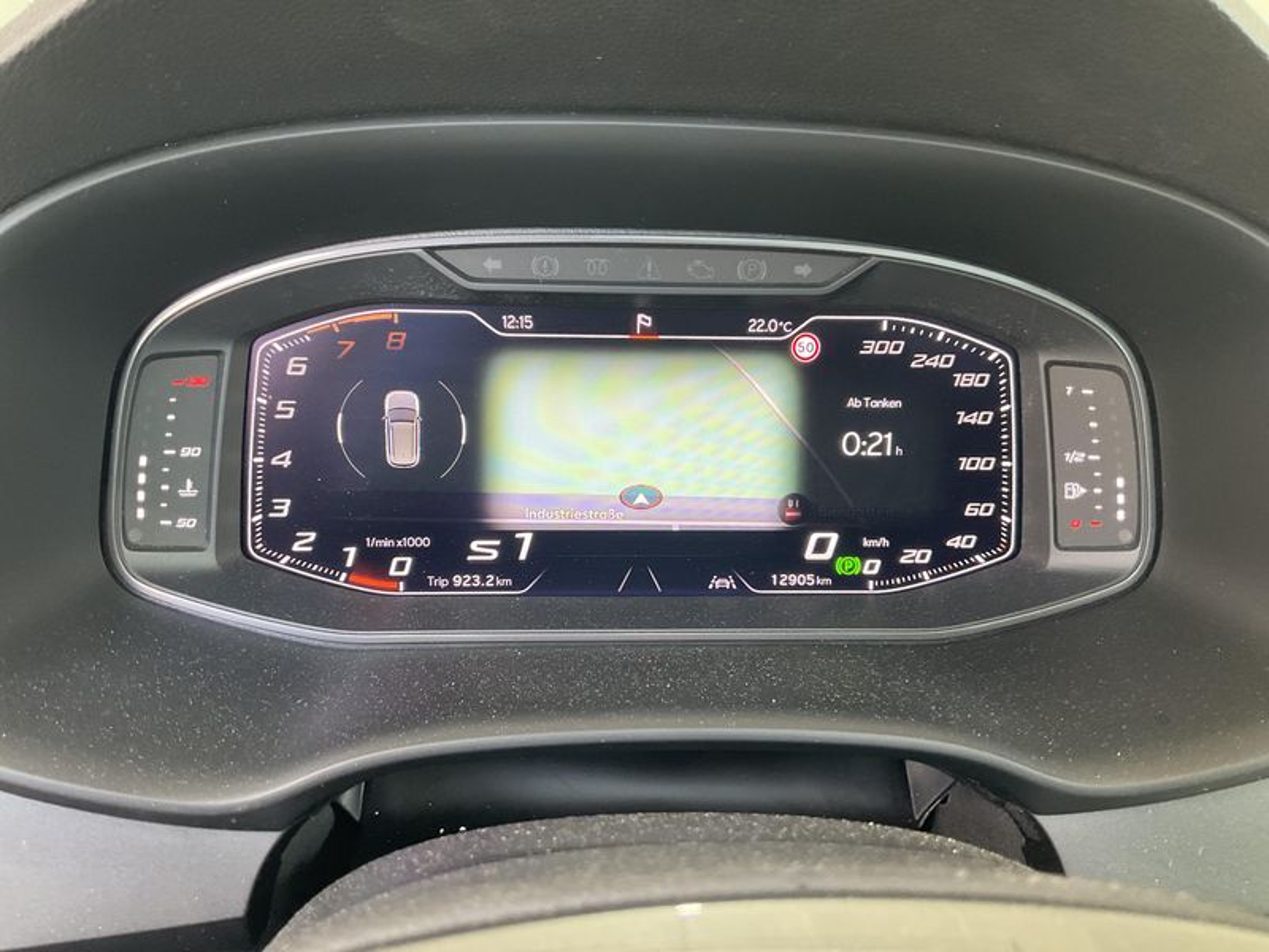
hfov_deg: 61.7
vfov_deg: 48.2
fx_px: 1063
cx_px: 634
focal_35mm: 29
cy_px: 476
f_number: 1.8
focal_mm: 3
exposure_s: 1/50
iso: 125
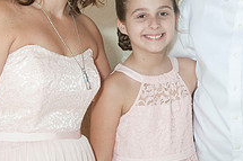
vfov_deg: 15.2
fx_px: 600
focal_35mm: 89
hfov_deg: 22.5
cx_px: 206
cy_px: 26
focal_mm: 22
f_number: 5.6
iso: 400
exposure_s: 1/250
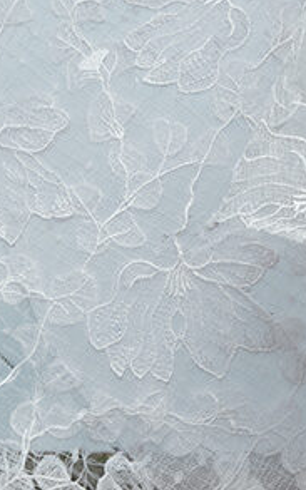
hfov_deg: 5.5
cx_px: 338
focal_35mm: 236
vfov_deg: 8.9
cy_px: 343
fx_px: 3151
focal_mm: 42.6
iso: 200
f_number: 14
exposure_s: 1/125
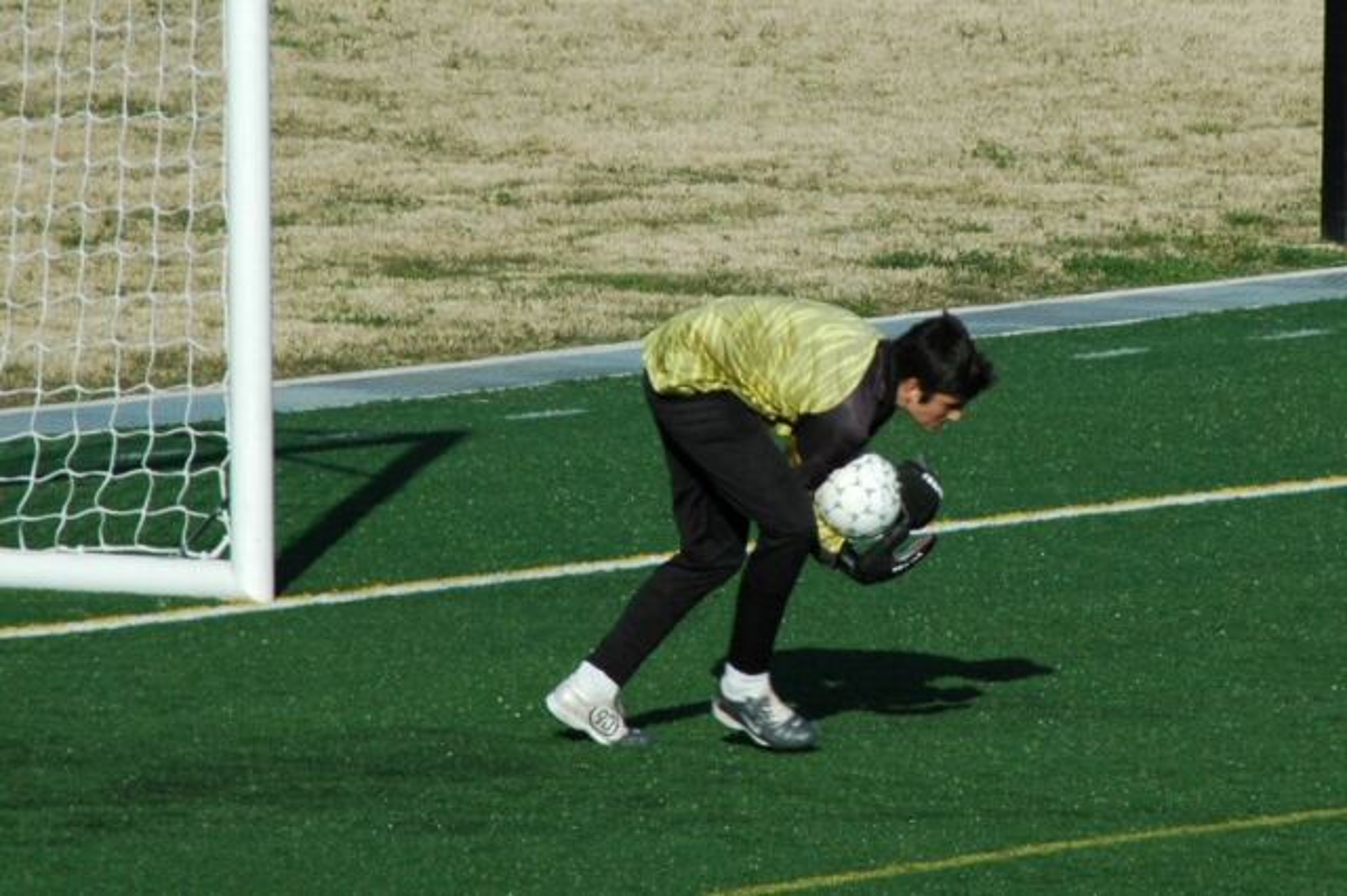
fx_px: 16828
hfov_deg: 4.6
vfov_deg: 3.1
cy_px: 448
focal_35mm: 450
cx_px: 674
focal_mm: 300
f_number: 11
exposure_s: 1/800
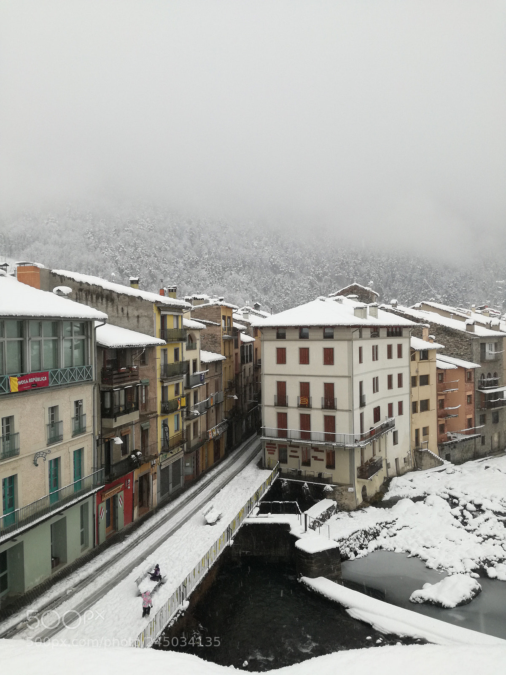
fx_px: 526
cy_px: 338
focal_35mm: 27
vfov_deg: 65.3
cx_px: 253
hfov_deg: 51.4
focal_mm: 3.79
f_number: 2
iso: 50
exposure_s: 1/208
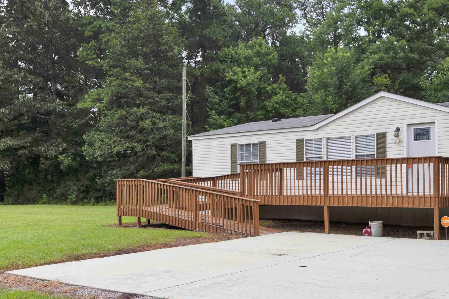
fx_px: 536
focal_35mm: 43
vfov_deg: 31.1
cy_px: 185
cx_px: 313
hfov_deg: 44.5
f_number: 8
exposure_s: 1/200
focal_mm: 24
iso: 100
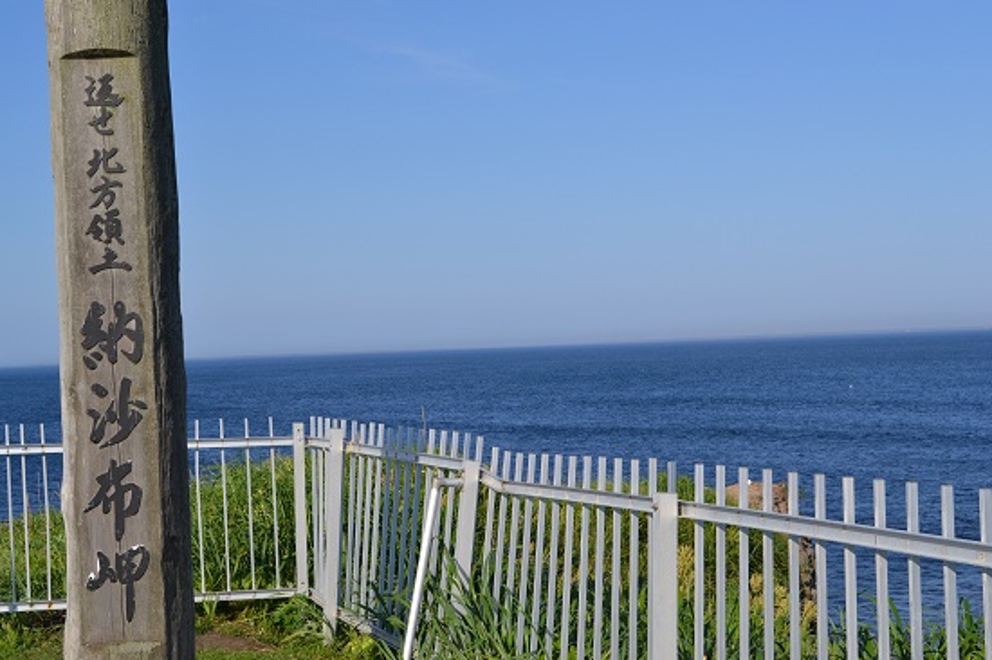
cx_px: 496
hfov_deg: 36.9
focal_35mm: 54
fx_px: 1487
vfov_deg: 25.0
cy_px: 330
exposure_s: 1/320
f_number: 8
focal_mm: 36
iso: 100
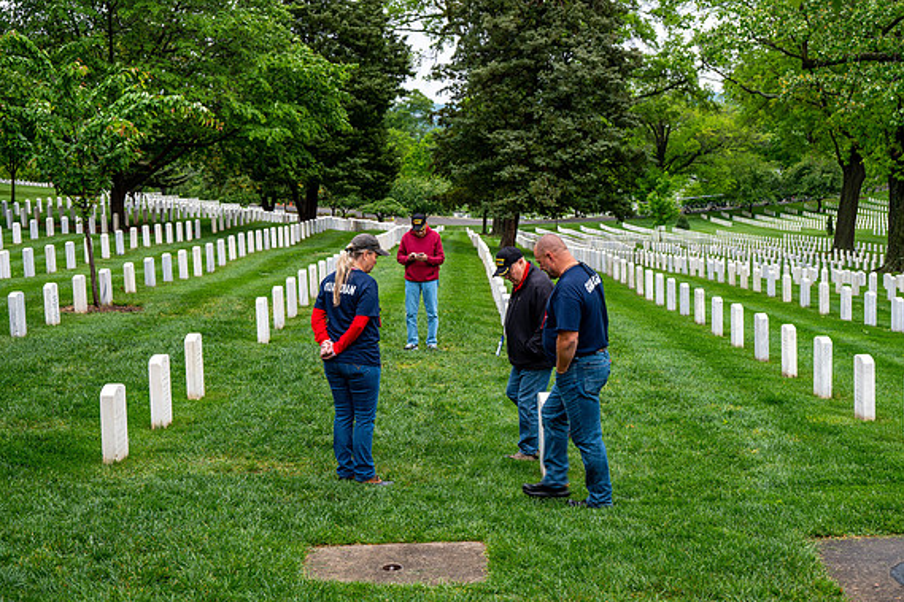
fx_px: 1356
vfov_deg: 25.0
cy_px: 303
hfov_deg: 36.9
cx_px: 445
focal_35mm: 54
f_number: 6.3
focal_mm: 53
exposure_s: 1/100
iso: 180
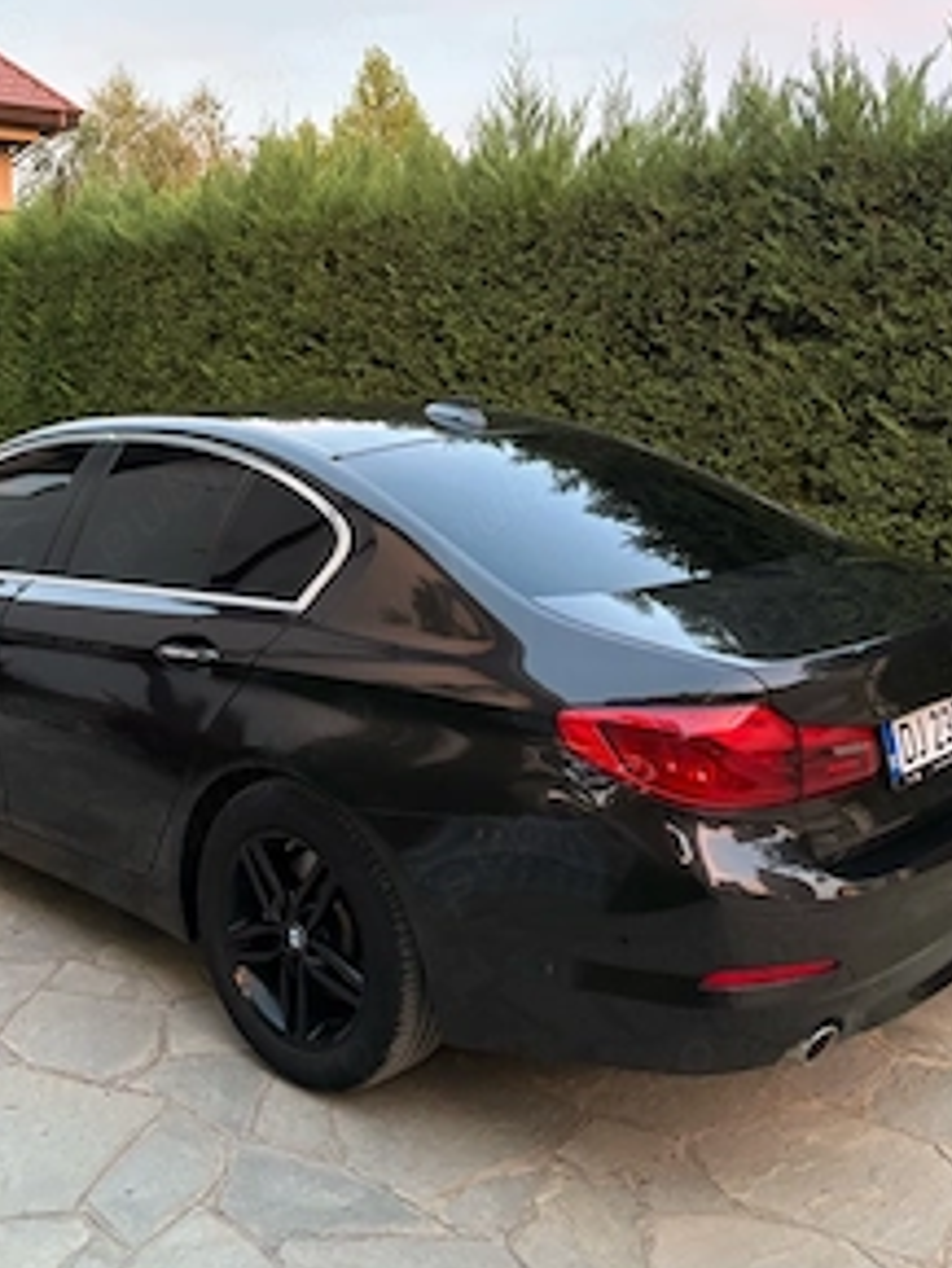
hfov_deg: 39.2
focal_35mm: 36
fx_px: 1319
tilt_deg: -6.2
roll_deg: +2.0
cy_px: 509
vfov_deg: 51.0
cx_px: 320
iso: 250
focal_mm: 5.96
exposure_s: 1/60
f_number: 1.6
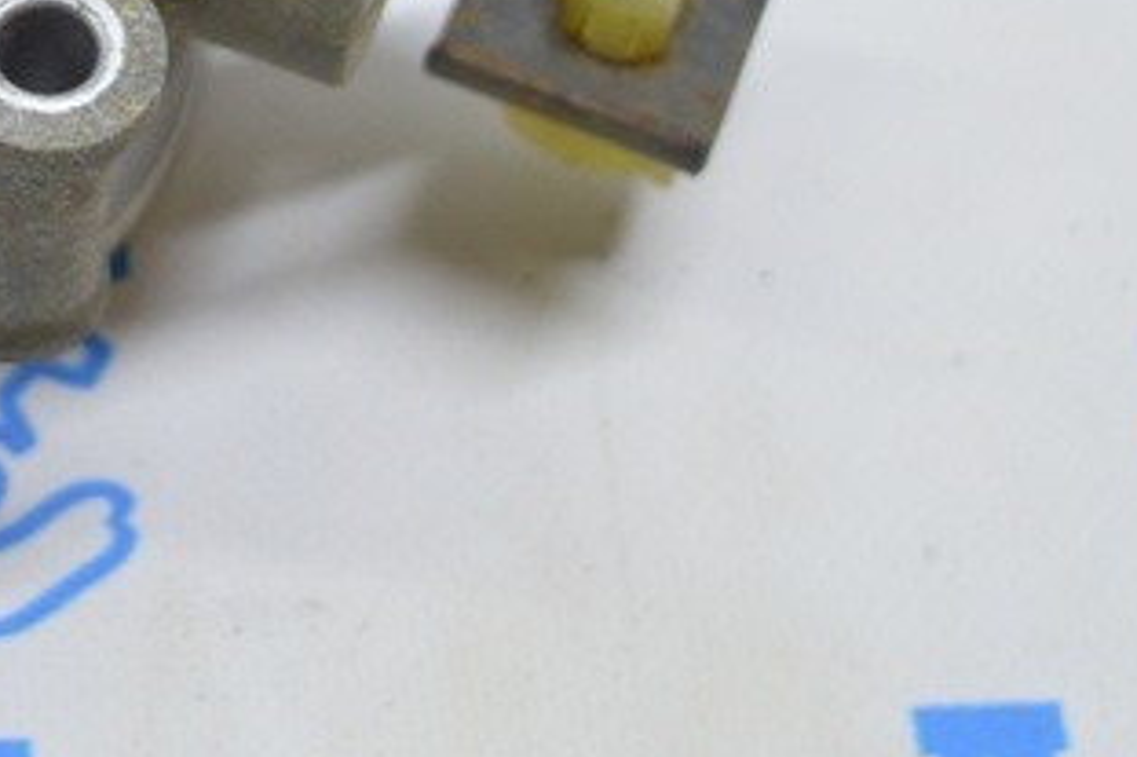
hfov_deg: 13.4
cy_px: -214
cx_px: -340
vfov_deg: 9.1
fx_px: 4672
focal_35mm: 148
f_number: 4.2
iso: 400
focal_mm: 30
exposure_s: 1/50
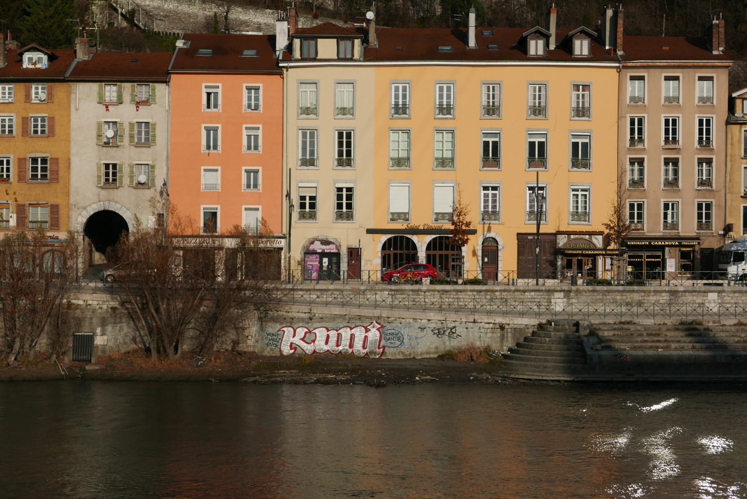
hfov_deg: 30.1
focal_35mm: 67
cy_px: 250
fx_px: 1391
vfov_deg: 20.3
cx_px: 374
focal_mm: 30.4
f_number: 5.6
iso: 200
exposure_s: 1/1600
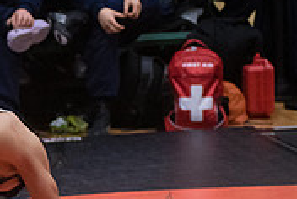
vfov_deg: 5.2
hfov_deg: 7.7
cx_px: -159
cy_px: 220
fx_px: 2173
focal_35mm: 263
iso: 8000
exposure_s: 1/640
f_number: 3.5
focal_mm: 80
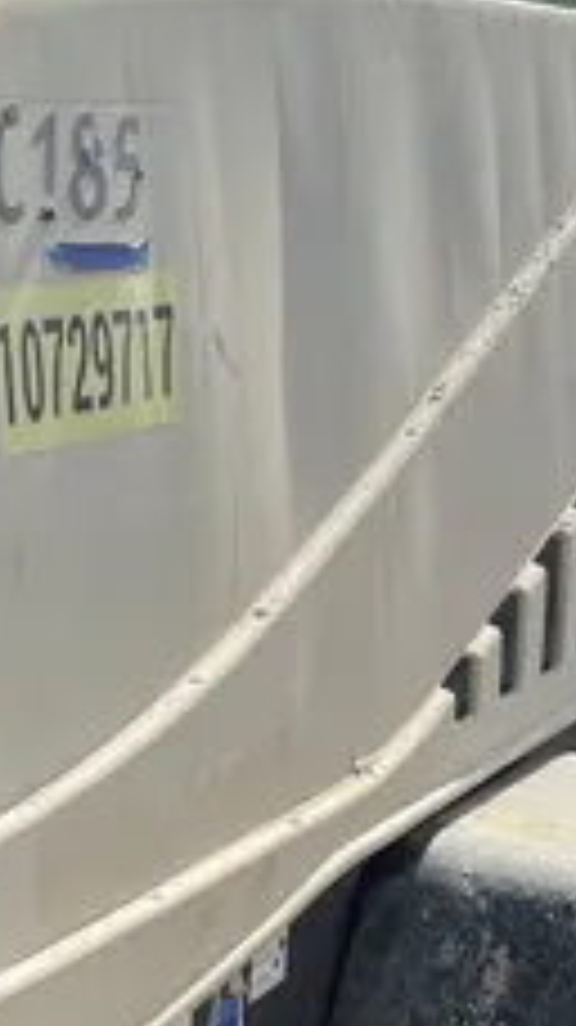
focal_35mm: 91
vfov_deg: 22.9
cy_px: 884
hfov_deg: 12.7
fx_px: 2475
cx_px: -266
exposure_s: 1/2681
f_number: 1.6
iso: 32
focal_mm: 4.2
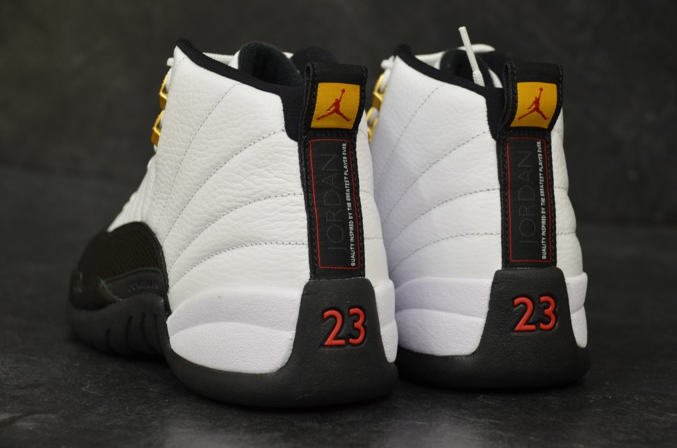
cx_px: 338
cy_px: 224
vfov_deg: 17.4
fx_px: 1464
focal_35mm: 78
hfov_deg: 26.0
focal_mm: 52
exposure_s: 1/30
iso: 400
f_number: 5
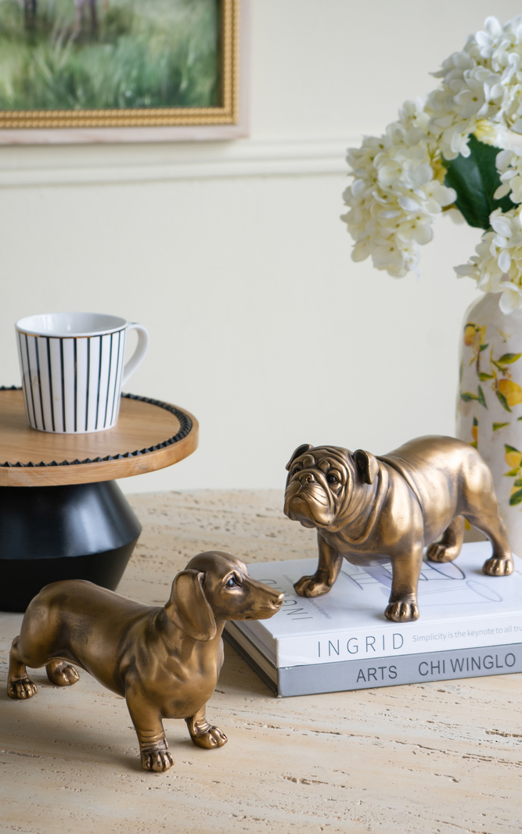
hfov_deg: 13.2
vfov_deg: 21.0
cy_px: 415
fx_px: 2253
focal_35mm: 99
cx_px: 260
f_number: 5.6
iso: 100
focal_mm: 64
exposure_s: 1/15
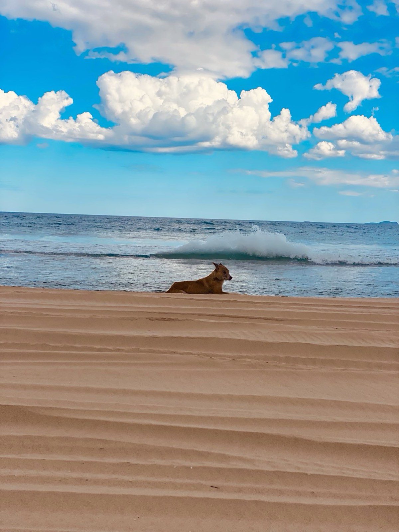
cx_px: 200
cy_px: 266
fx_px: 799
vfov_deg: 36.8
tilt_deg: -1.8
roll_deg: -2.7
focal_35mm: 52
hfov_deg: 28.0
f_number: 2
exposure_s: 1/2519
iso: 20
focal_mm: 6
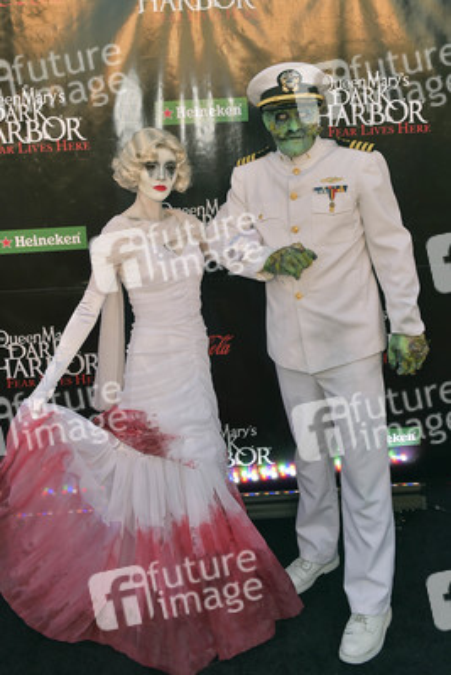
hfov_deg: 45.0
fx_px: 544
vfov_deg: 63.6
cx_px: 226
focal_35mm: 29
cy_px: 338
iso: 250
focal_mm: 29
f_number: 4.5
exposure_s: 1/320
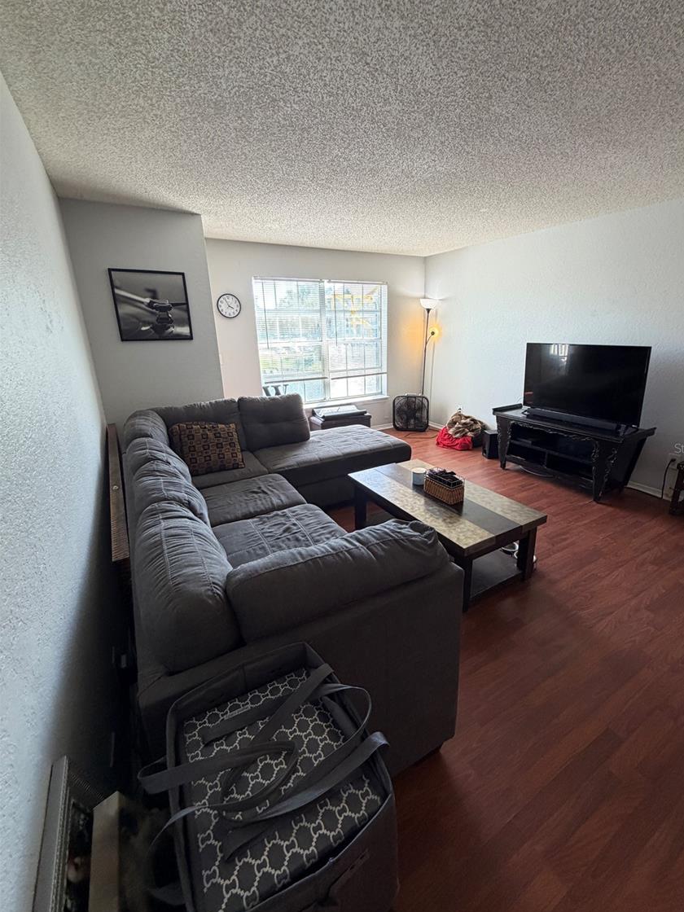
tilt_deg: -17.3
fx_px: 395
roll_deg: +1.4
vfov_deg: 98.2
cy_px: 448
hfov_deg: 81.6
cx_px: 366
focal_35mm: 15
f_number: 2.2
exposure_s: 1/120
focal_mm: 2.22
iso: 250
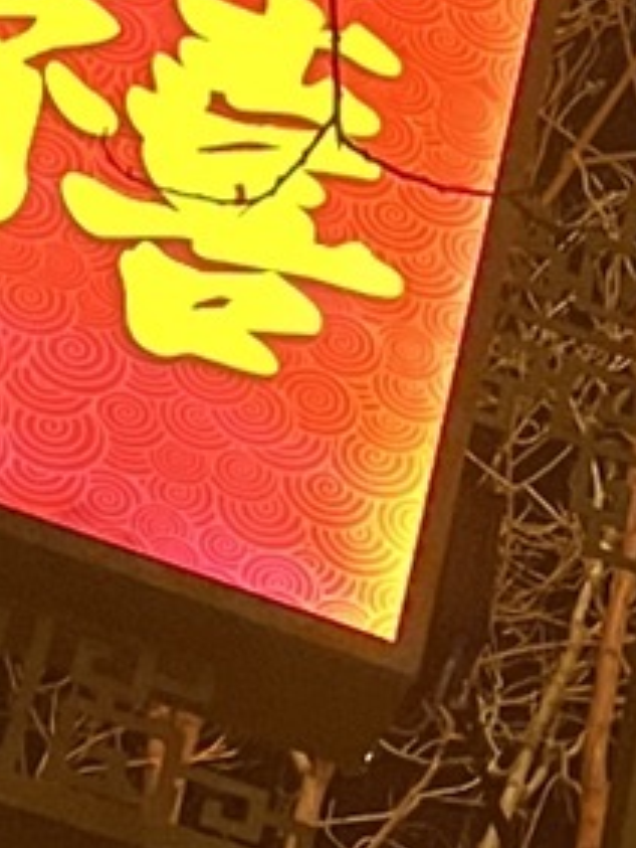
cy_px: 661
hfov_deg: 8.0
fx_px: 4529
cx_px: 760
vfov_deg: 10.7
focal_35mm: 185
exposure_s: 1/33
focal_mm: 5.1
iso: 640
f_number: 1.6
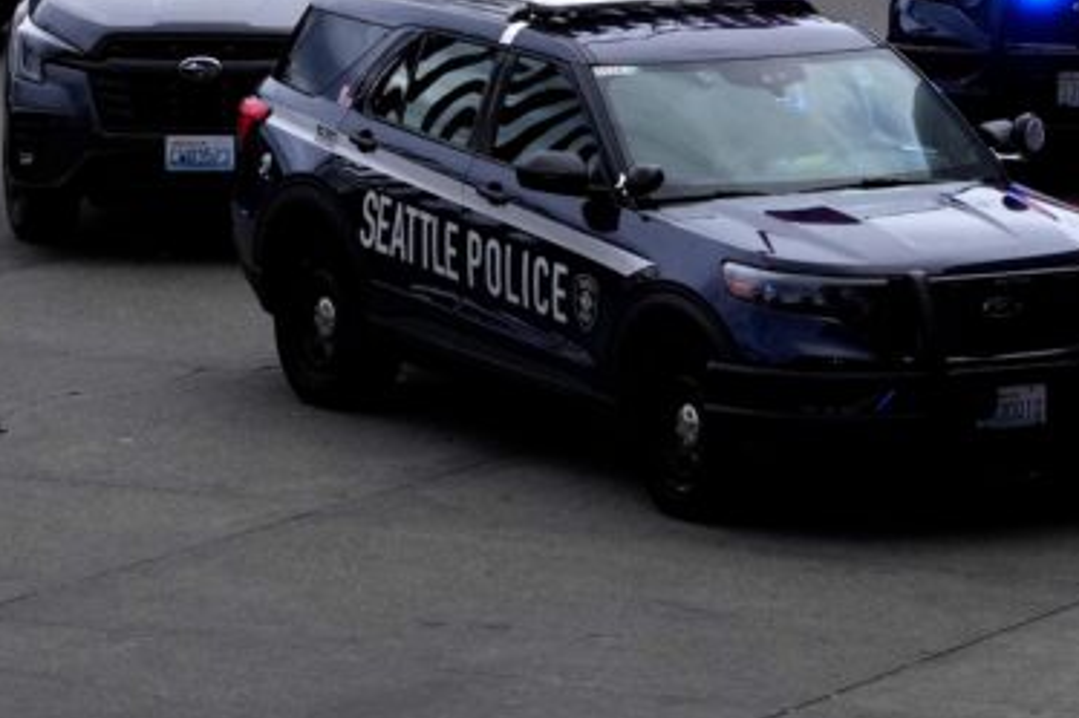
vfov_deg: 3.9
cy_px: -389
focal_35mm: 353
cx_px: 1445
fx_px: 10575
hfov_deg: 5.8
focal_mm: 110
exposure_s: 1/1000
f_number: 2.8
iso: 1250
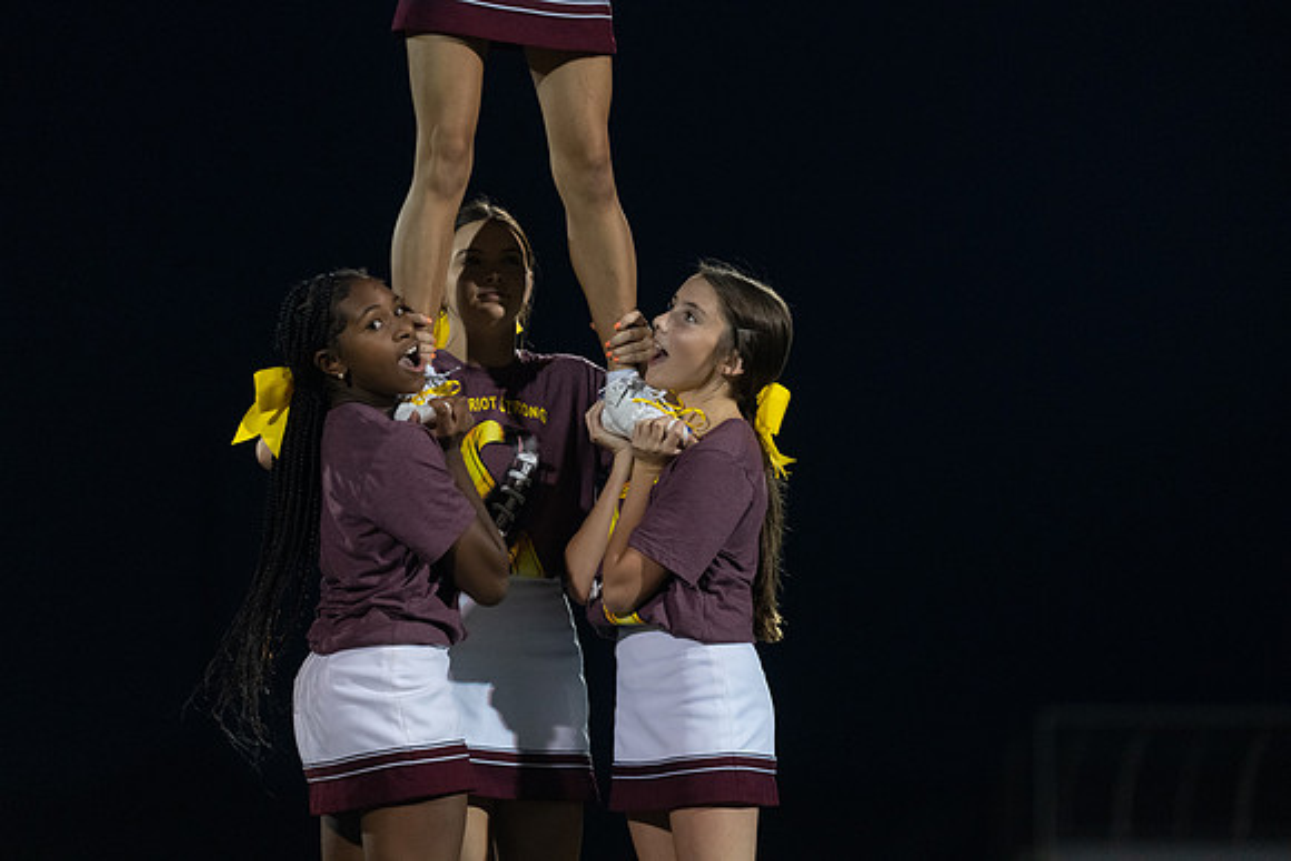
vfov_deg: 7.2
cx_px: 646
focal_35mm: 191
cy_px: 430
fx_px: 6851
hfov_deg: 10.8
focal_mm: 191
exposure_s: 1/1000
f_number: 2.8
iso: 5000
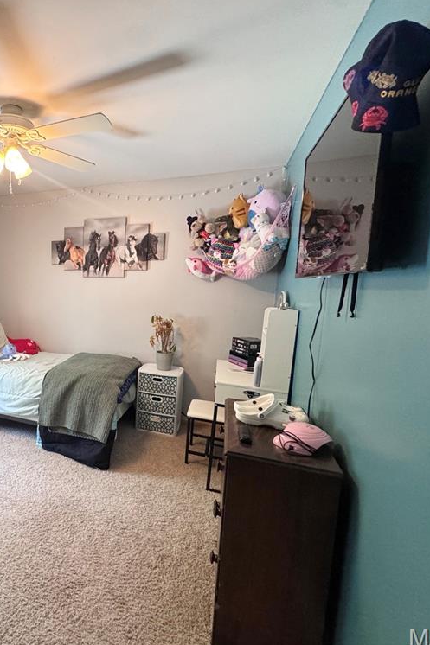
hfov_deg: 54.8
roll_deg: -0.8
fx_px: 358
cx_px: 53
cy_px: 324
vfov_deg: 84.0
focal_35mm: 20
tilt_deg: -7.0
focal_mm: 2.22
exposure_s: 1/60
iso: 500
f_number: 2.2
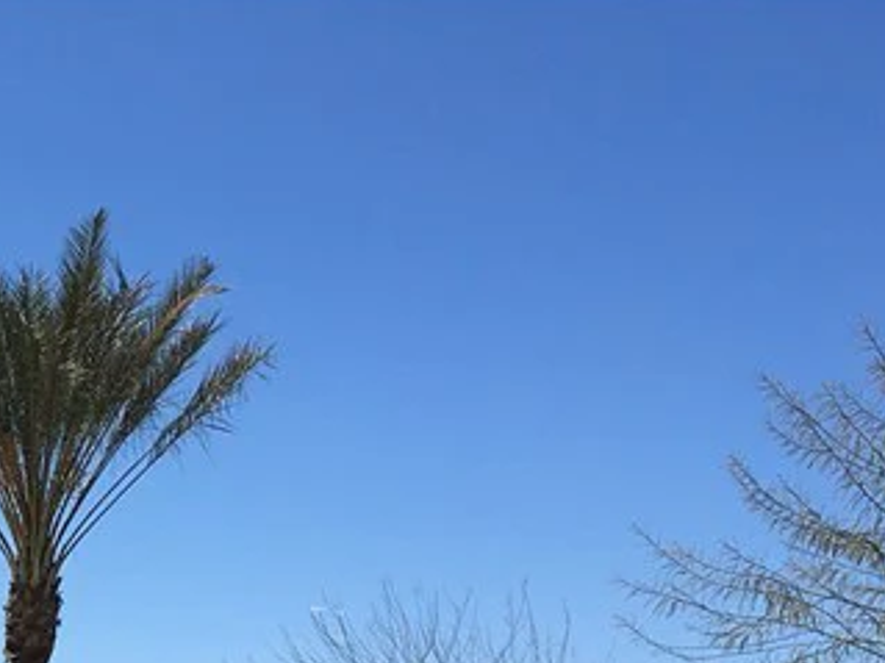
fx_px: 2377
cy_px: 1046
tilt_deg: -5.5
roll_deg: -2.4
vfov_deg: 14.6
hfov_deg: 18.6
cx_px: -444
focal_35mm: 93
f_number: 2.2
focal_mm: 4.15
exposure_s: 1/2653
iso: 25
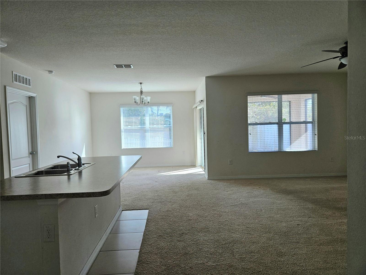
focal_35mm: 23
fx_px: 243
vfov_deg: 58.9
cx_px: 183
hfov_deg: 73.9
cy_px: 138
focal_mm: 5.4
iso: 80
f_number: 1.8
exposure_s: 1/208
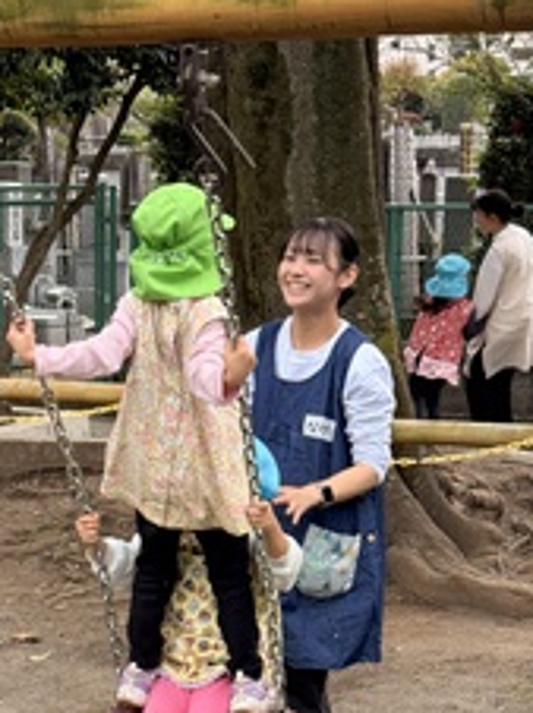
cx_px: 155
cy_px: 524
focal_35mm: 85
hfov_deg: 17.3
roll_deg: -0.9
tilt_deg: -8.8
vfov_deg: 22.8
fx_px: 1748
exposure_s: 1/975
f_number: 1.78
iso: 80
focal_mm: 6.76
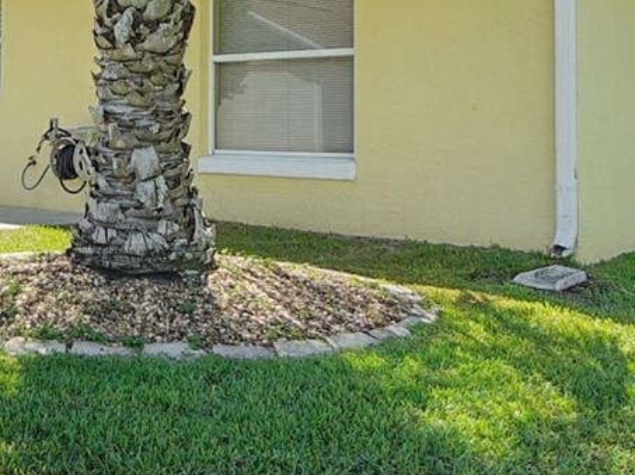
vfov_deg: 28.1
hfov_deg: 35.4
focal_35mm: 51
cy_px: 118
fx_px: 935
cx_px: 67
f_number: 4.5
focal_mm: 10
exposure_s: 1/640
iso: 200
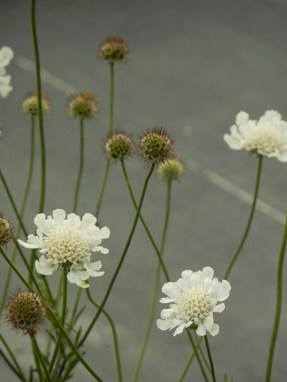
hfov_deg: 3.1
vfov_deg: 4.1
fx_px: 5317
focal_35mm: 481
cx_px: 144
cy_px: 191
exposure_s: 1/640
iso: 160
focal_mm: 85.6
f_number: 5
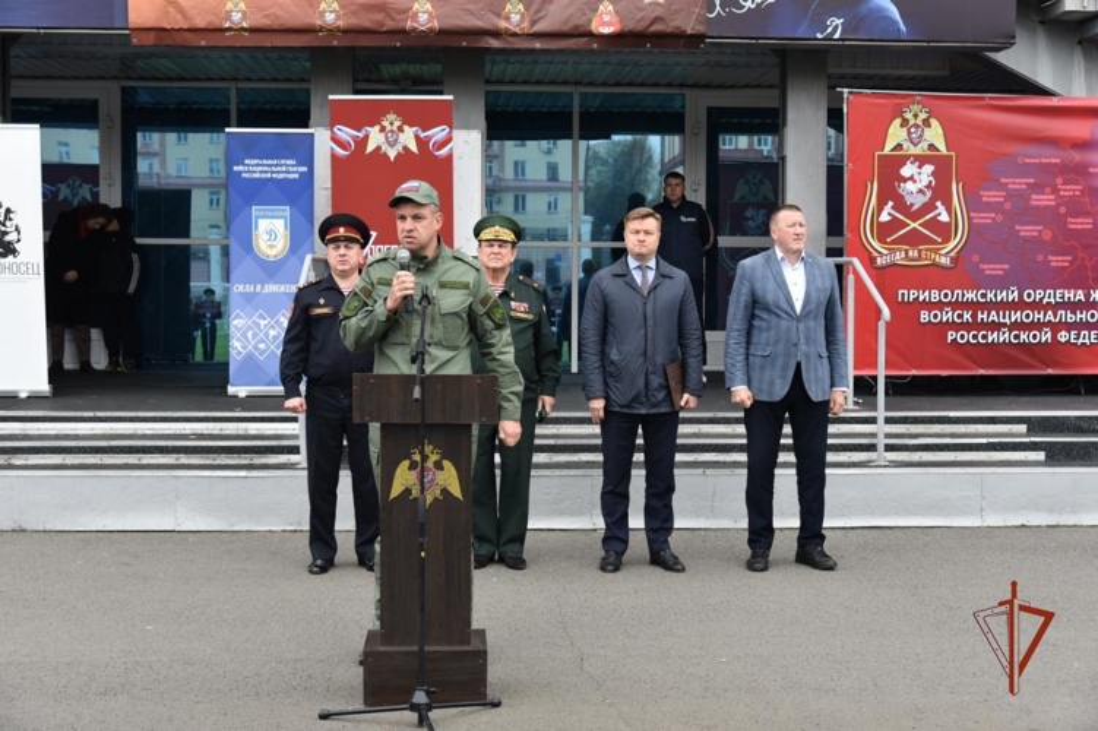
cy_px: 366
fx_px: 1524
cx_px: 549
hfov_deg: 39.6
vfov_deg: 27.0
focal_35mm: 50
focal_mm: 50
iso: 400
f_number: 5.6
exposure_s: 1/125
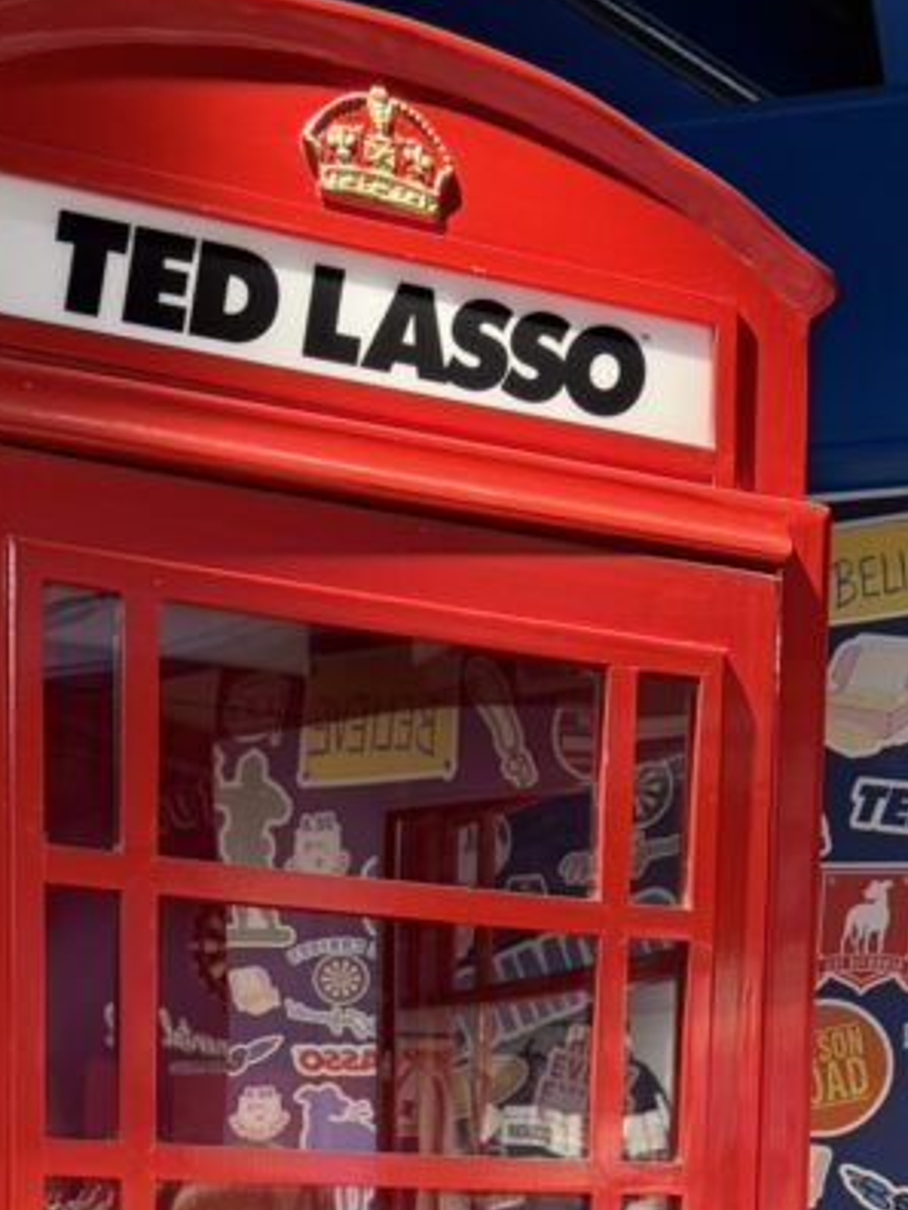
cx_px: 370
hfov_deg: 23.6
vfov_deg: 28.1
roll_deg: -0.1
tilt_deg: -3.2
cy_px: 1369
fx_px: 2168
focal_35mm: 62
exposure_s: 1/50
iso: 250
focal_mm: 6.76
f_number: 1.78
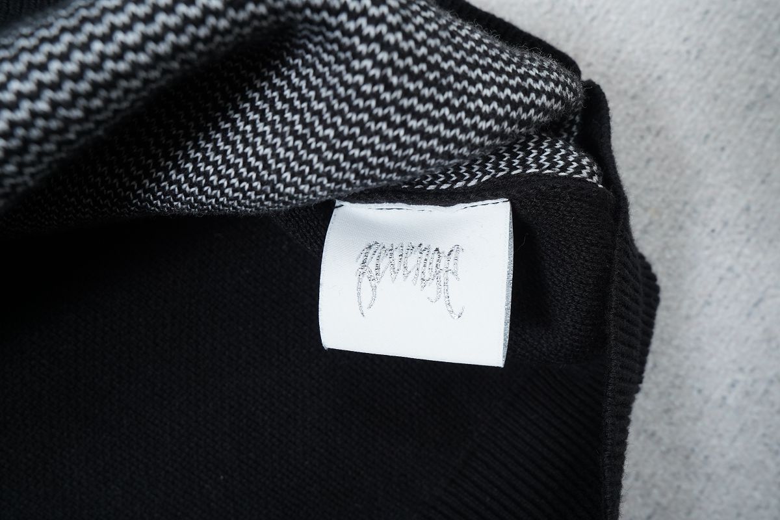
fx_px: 758
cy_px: 260
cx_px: 390
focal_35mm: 35
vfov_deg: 37.9
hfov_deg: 54.4
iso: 1600
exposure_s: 1/100
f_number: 10
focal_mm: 35
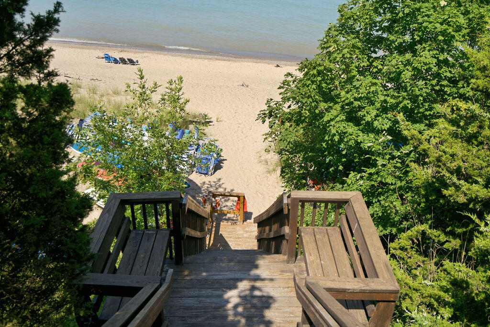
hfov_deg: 54.4
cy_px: 164
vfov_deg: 37.9
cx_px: 245
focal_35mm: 35
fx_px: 476
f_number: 5.6
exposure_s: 1/640
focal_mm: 35
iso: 125
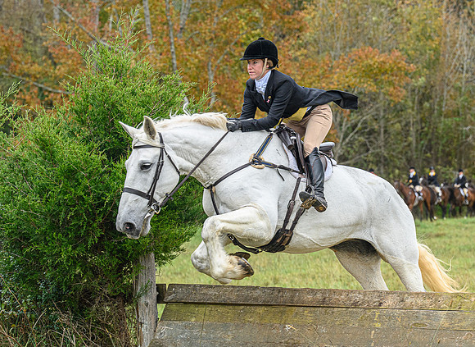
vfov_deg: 10.9
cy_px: 165
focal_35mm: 134
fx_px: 1819
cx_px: 334
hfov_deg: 14.8
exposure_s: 1/800
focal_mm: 82
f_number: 3.5
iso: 1000
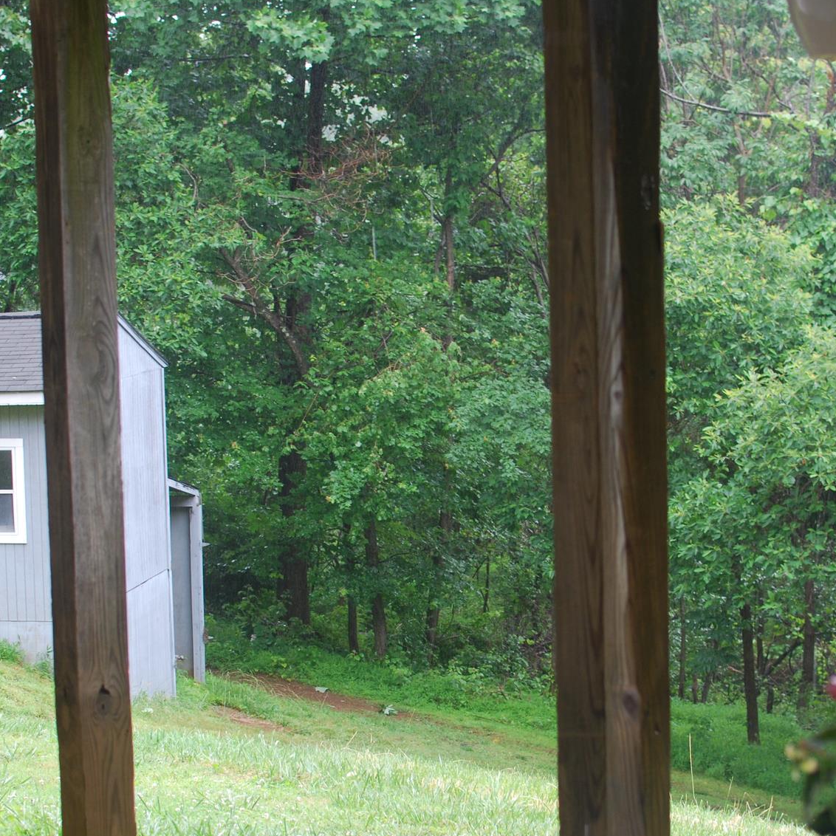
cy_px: 502
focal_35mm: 81
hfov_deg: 21.4
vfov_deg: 21.4
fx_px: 2207
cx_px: 377
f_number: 3.5
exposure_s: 1/50
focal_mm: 35
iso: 200
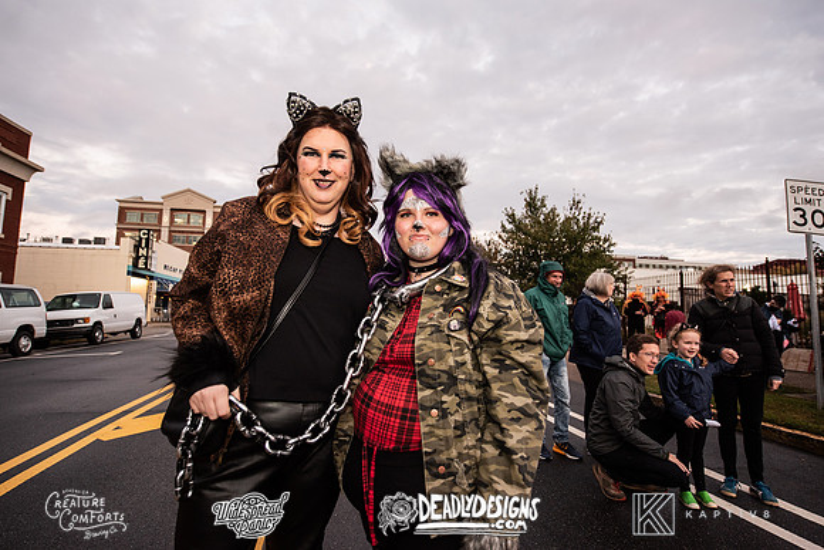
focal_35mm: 19
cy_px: 275
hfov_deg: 86.9
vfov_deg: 64.6
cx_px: 412
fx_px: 435
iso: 800
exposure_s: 1/100
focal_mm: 19
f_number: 4
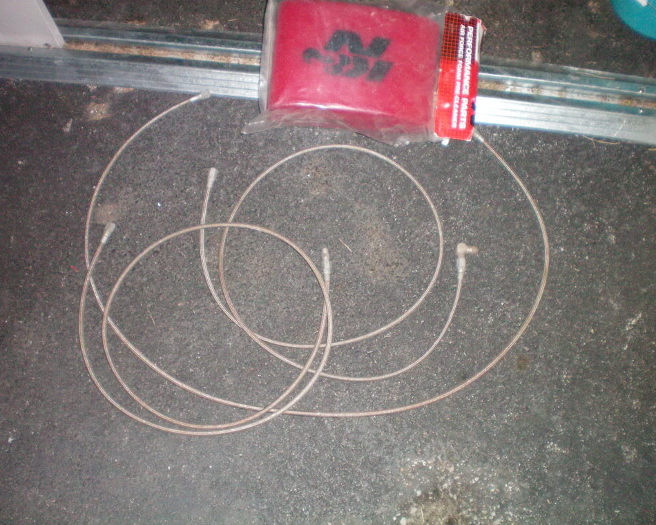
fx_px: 777
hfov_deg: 45.8
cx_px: 322
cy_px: 260
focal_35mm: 40
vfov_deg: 37.3
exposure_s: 1/60
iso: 400
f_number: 3.1
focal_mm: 6.3
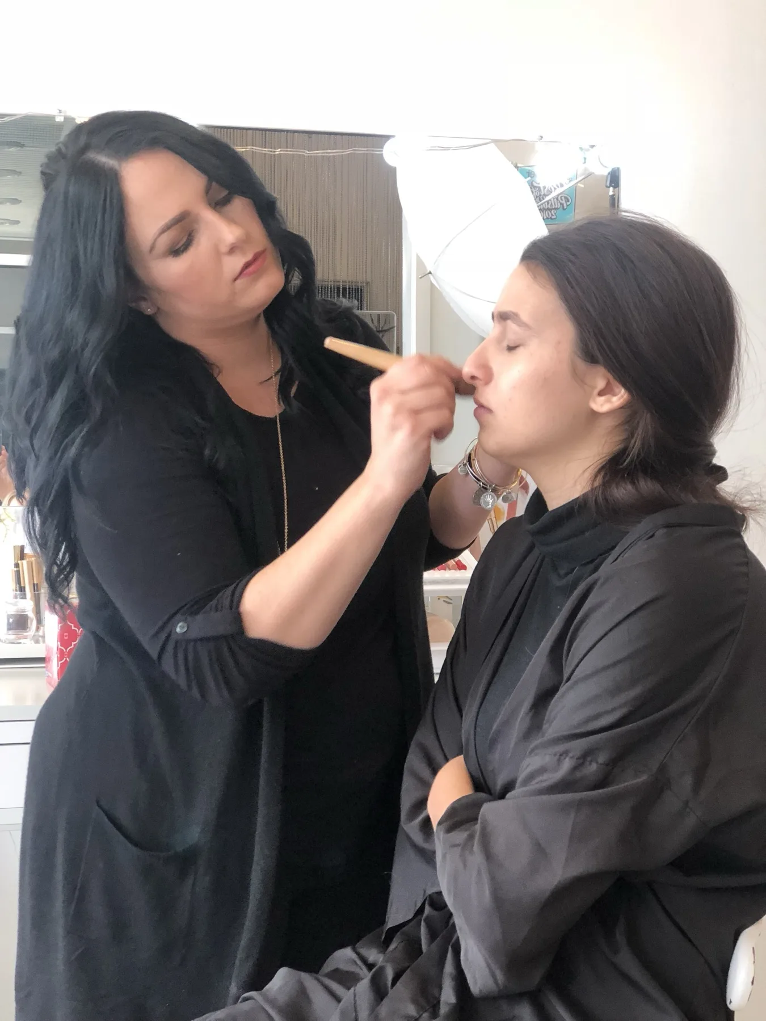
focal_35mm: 57
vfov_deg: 33.8
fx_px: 1682
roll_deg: -0.4
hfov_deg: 25.7
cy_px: 510
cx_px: 383
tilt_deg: -2.3
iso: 160
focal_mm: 6.6
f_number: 2.8
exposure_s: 1/60
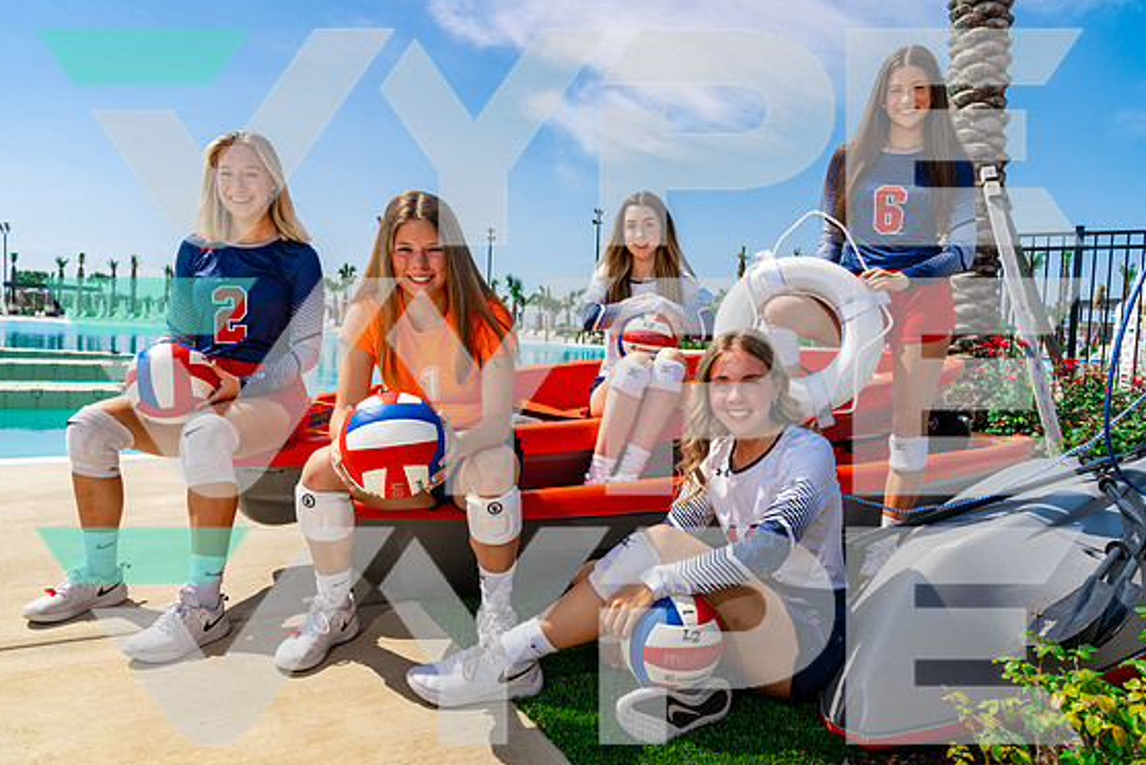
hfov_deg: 71.5
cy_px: 388
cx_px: 566
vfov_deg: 51.3
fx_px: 796
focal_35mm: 25
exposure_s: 1/125
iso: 100
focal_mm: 24
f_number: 11
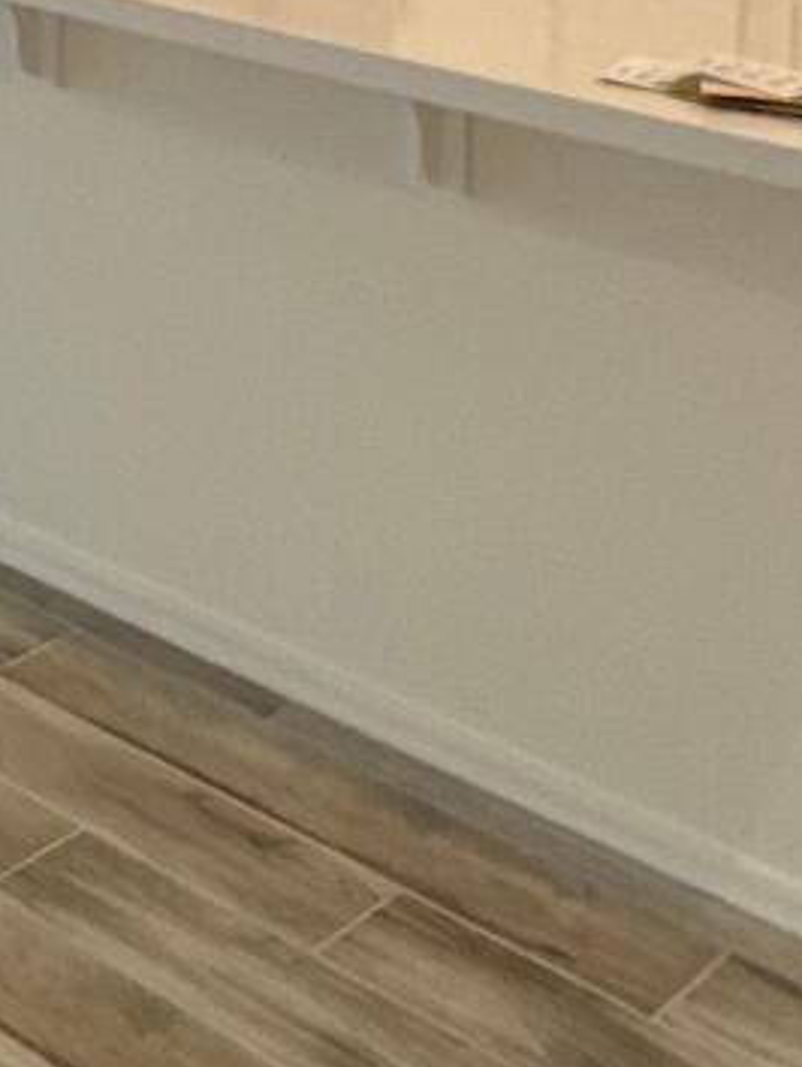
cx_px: -9
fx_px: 2437
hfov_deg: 18.2
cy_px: -467
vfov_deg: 21.3
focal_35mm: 79
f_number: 2.2
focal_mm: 2.22
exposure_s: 1/120
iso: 125
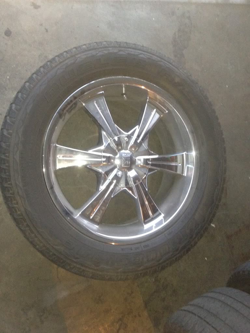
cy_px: 166
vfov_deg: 52.6
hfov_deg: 40.7
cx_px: 125
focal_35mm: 35
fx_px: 337
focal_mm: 4.3
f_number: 2.4
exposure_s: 1/16
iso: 400
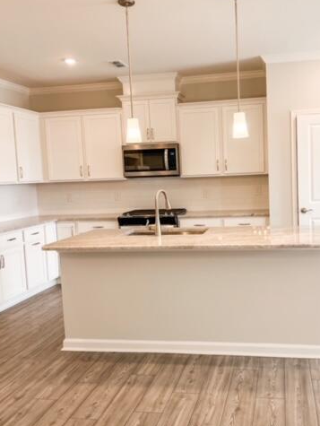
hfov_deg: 40.5
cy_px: 206
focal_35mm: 35
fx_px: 431
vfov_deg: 52.6
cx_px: 201
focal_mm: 5.7
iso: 50
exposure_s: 1/240
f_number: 1.5
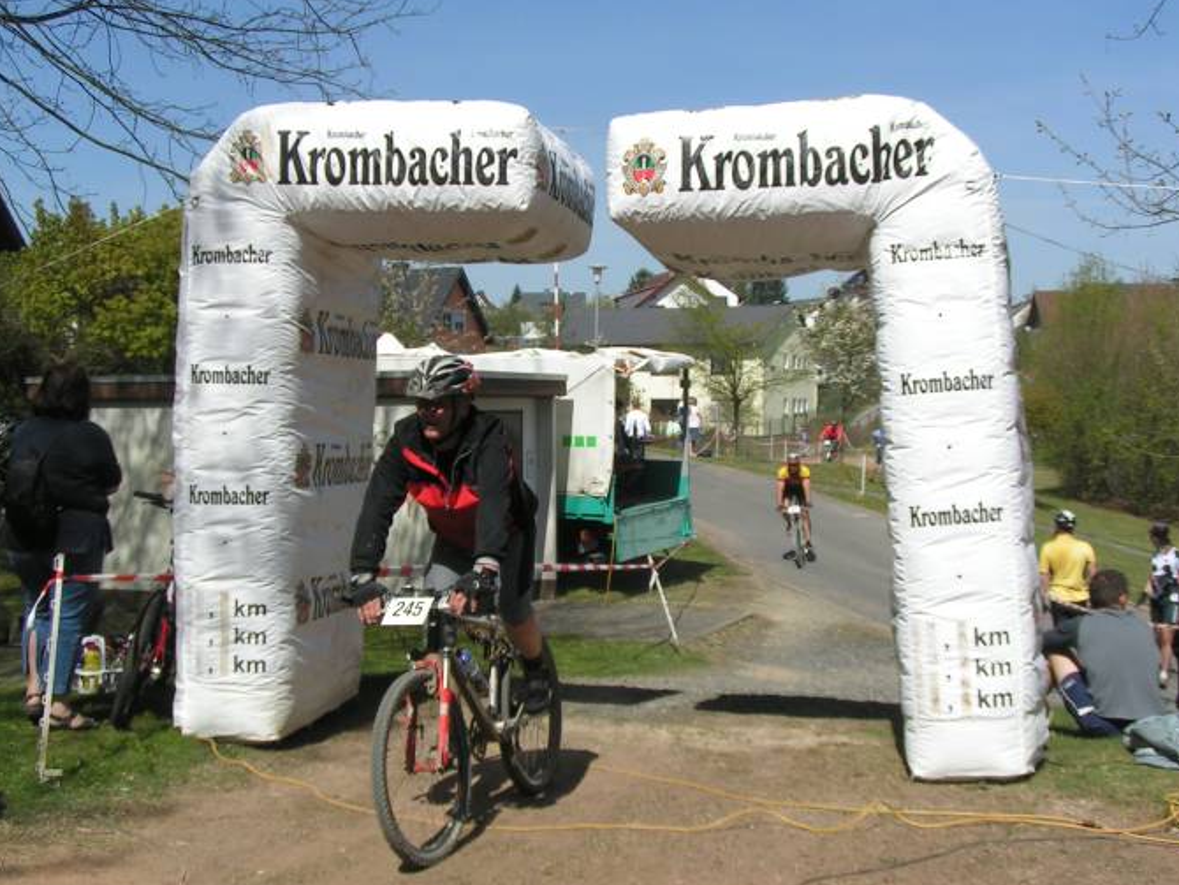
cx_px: 581
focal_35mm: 47
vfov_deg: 30.9
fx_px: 1601
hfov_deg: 40.4
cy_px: 446
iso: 50
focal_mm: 6.9
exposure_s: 1/1000
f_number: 4
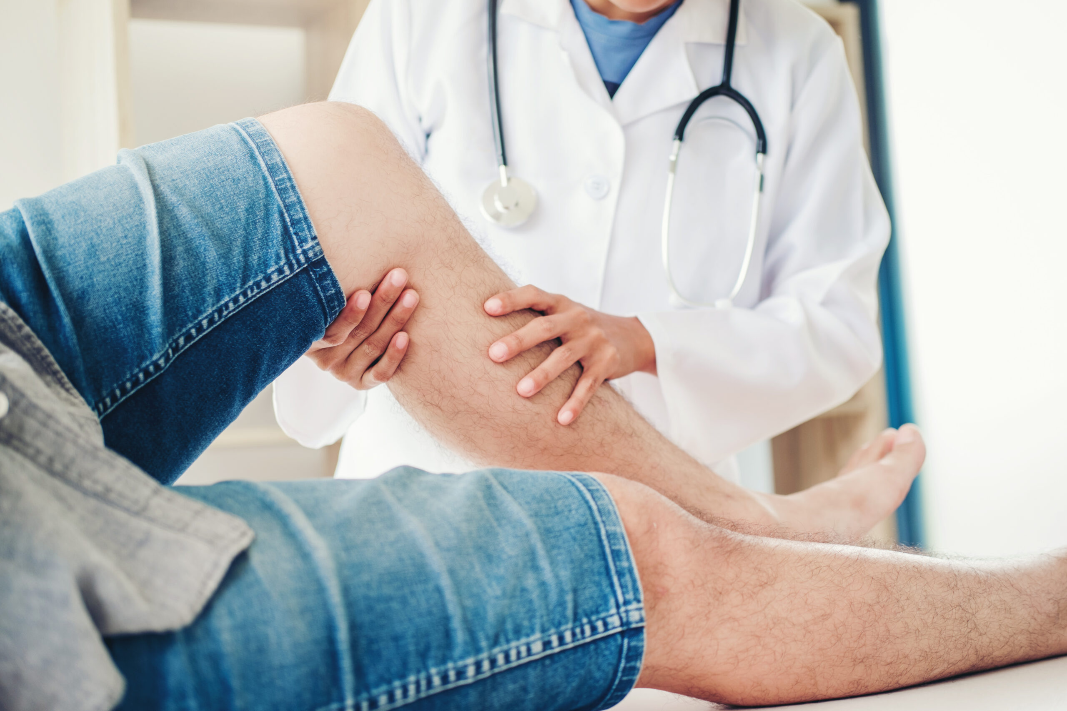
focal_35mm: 53
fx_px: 1571
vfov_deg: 25.5
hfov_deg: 37.5
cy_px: 356
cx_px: 534
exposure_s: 1/160
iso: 100
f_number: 2
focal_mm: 35
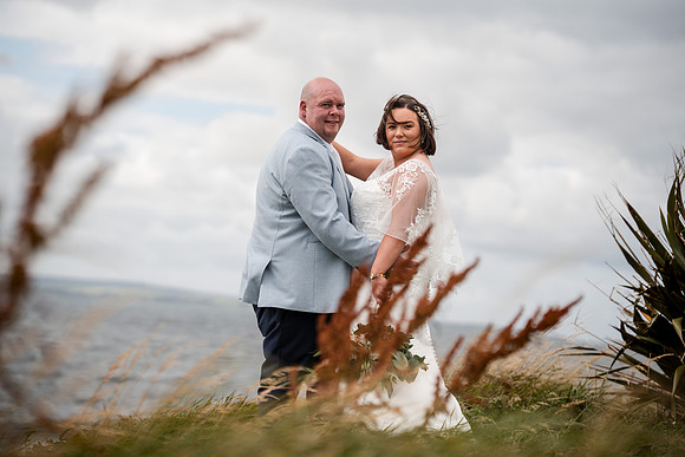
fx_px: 1618
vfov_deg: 16.1
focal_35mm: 85
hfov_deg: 23.9
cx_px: 342
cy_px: 228
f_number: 2.2
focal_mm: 85
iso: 100
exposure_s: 1/4000
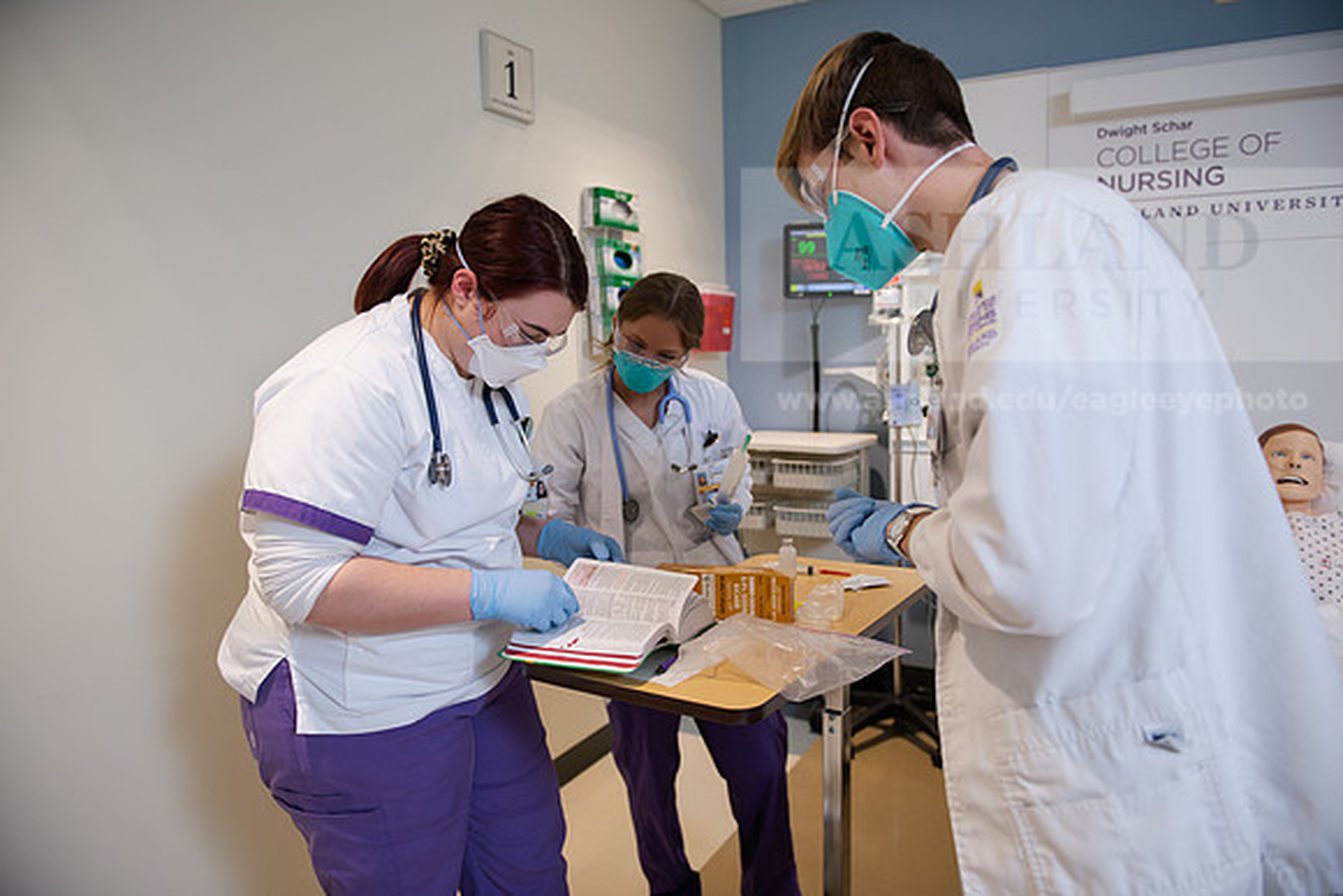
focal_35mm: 24
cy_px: 448
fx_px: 896
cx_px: 672
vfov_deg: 53.2
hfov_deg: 73.7
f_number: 3.2
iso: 640
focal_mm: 24
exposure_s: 1/200
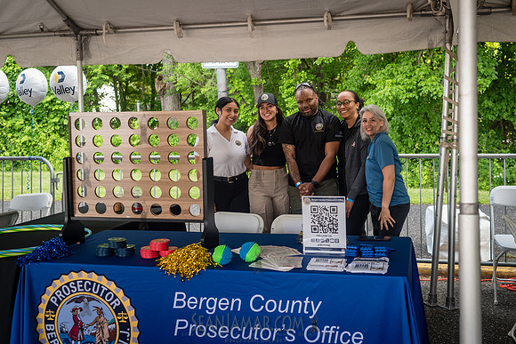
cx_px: 294
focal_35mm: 40
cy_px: 148
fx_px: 572
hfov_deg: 48.5
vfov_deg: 33.5
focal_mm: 35
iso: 400
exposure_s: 1/160
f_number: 4
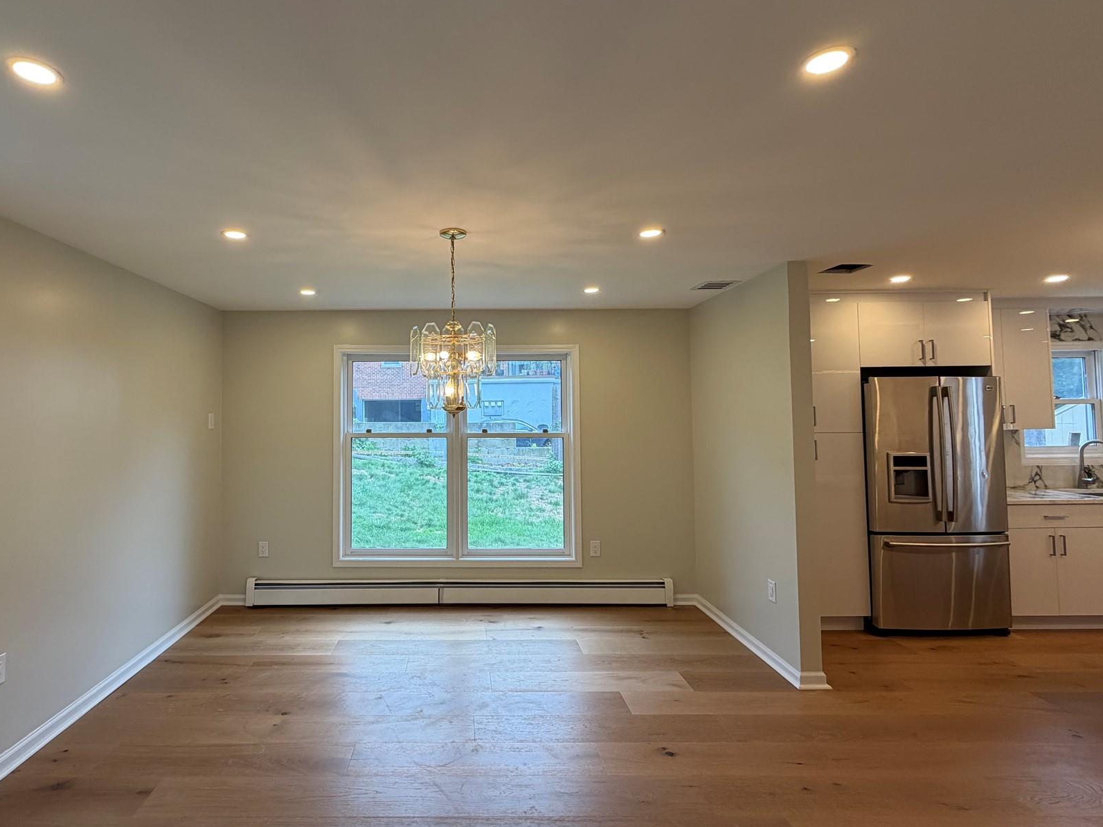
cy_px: 392
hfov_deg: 87.0
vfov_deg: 71.6
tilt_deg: +3.0
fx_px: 574
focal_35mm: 18
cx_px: 463
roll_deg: +1.5
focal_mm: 2.22
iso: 100
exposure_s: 1/120
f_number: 2.2
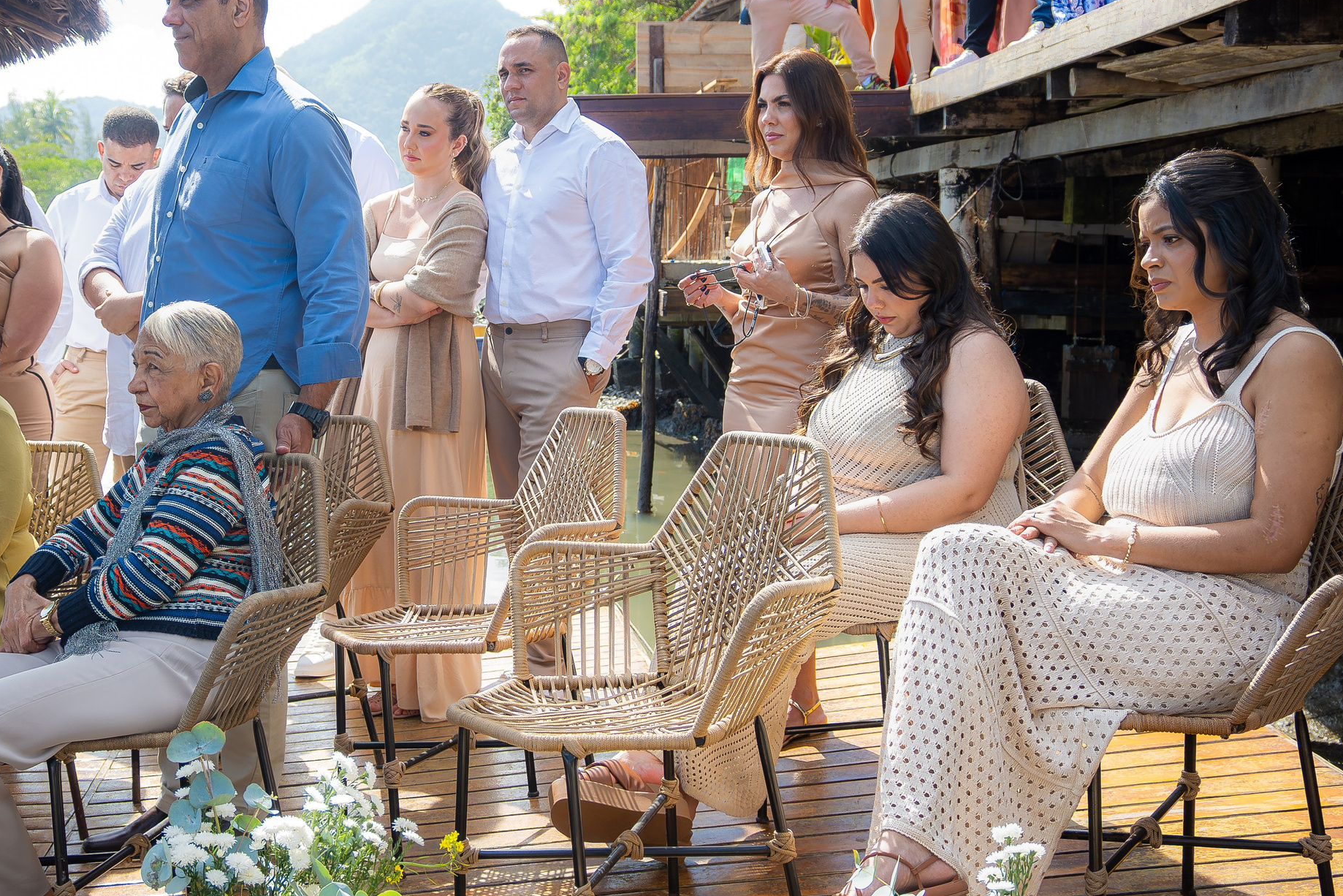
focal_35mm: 47
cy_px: 421
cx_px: 501
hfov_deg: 41.6
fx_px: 1754
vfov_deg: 28.7
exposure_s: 1/400
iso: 160
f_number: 4
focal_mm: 22.5
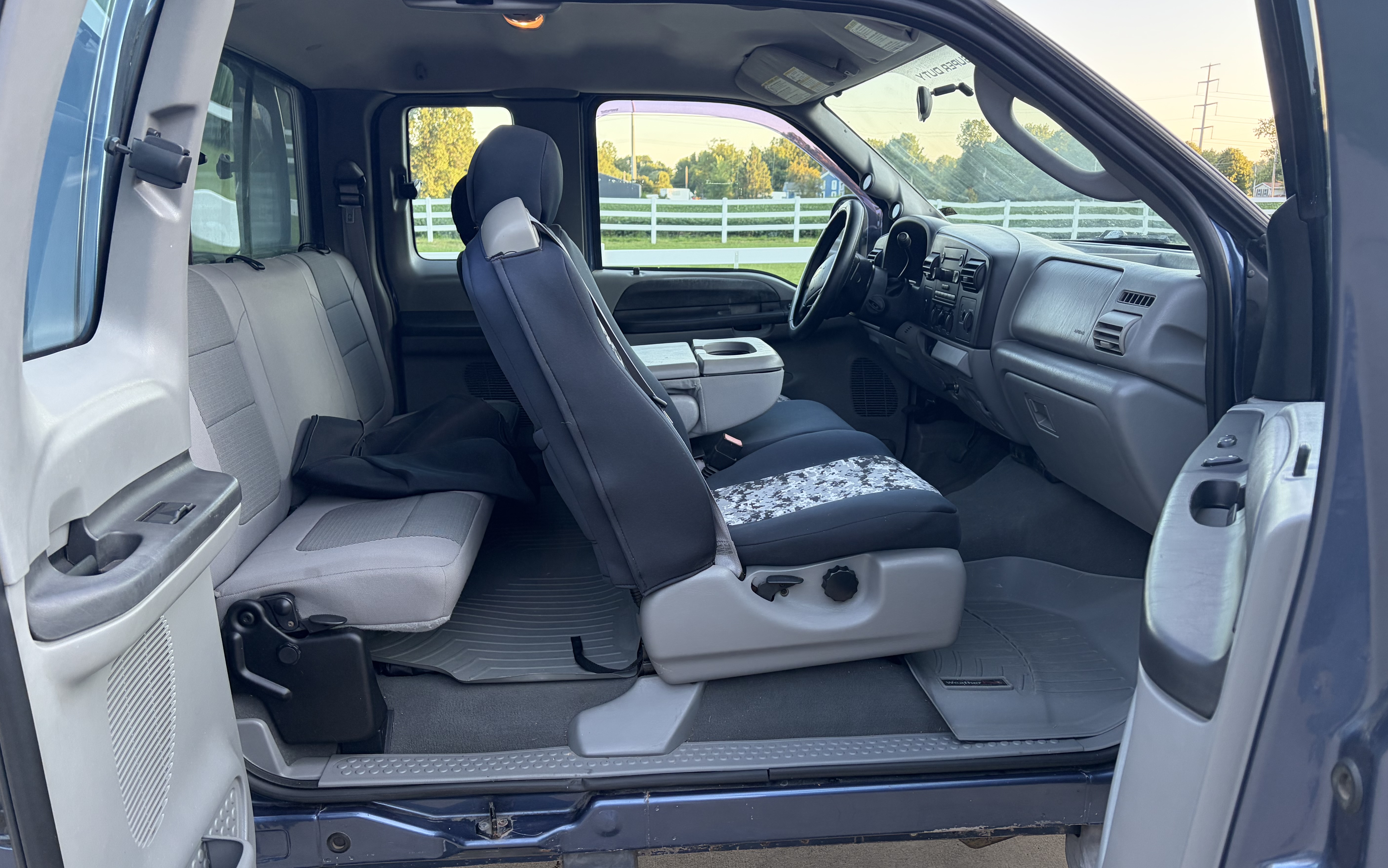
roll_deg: -0.4
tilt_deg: -15.1
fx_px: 1059
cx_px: 693
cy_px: 473
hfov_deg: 66.5
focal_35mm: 28
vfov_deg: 44.5
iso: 125
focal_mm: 5.96
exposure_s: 1/129
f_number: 1.6
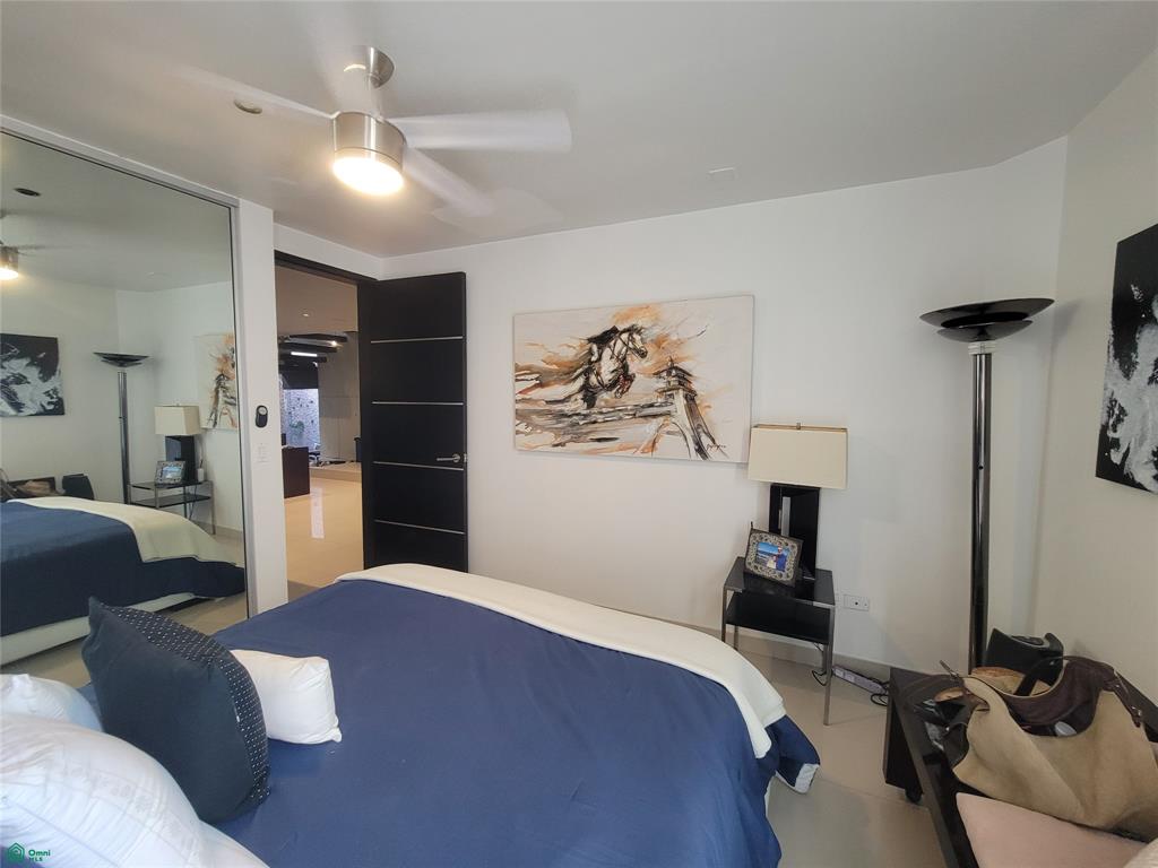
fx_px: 435
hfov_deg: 106.2
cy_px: 434
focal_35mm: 13
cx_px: 579
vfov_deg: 89.9
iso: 320
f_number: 2.2
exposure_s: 1/60
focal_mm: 2.2
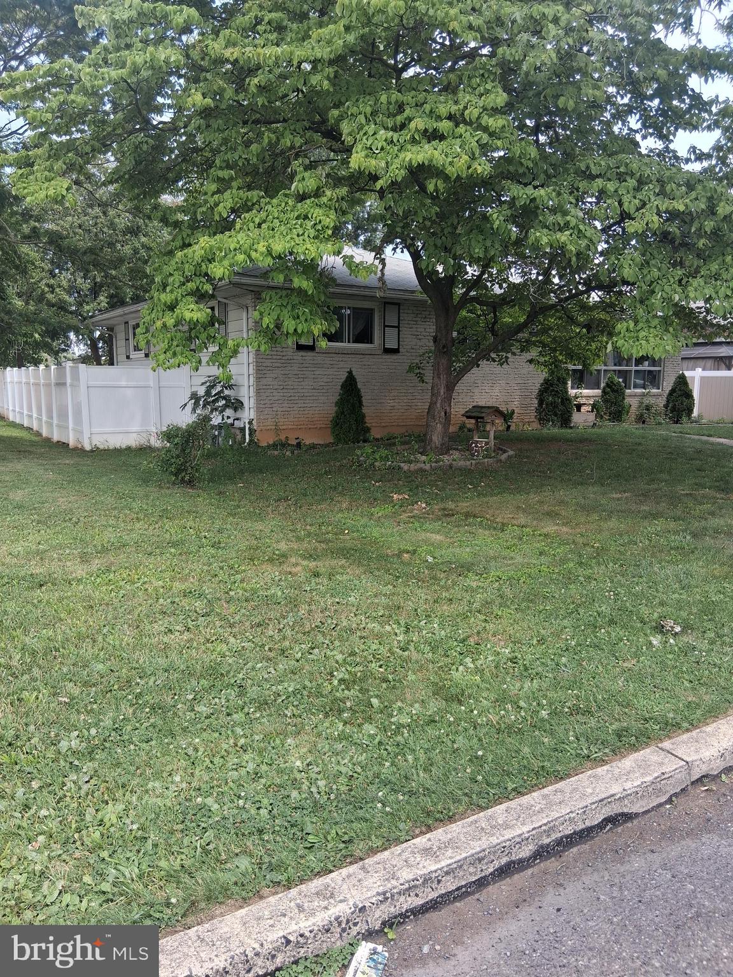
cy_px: 488
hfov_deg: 53.1
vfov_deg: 67.3
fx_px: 734
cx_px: 366
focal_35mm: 26
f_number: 1.8
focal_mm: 3.98
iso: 25
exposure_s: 1/100
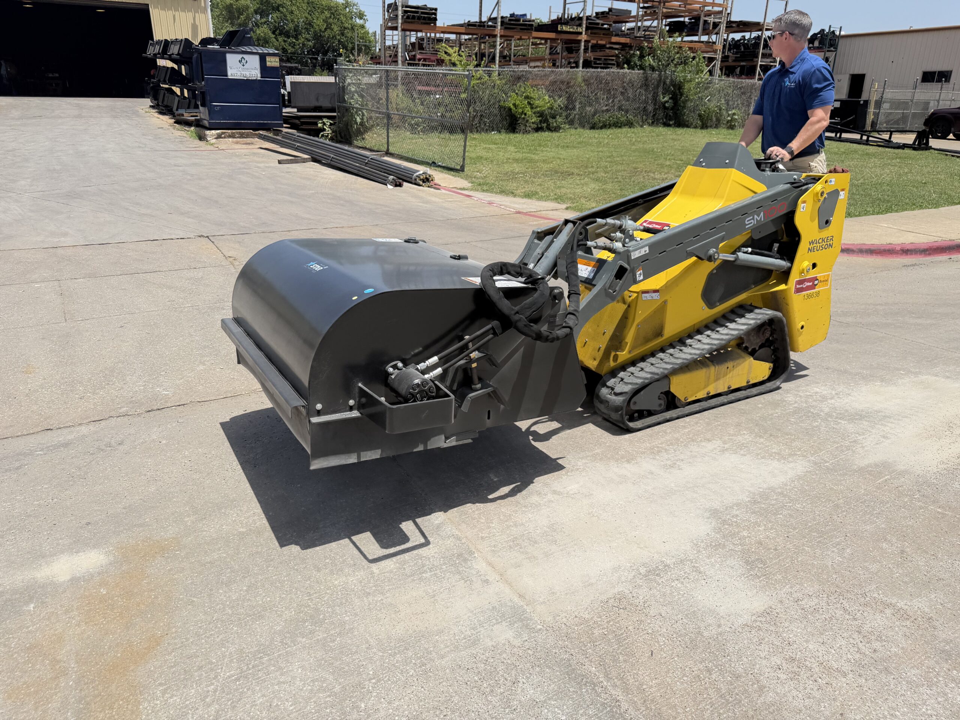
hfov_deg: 71.6
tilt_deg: -20.1
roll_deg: +1.3
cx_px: 480
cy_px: 360
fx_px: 666
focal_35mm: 24
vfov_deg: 56.8
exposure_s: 1/8130
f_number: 1.78
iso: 80
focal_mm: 6.76
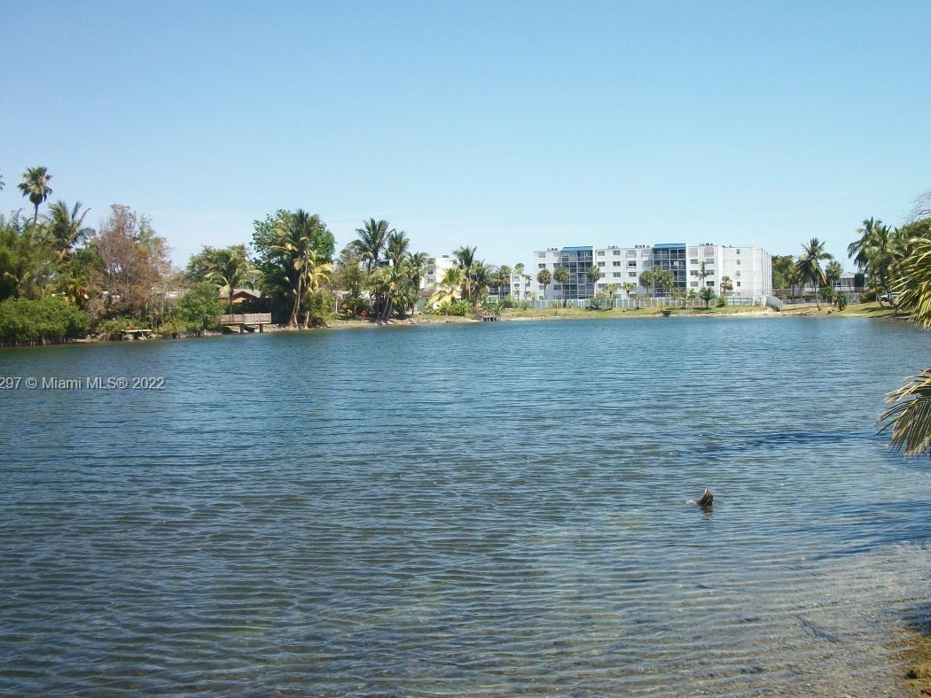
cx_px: 512
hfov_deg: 47.8
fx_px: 1049
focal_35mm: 39
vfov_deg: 36.8
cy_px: 385
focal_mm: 5.7
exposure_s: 1/125
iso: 80
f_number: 8.8
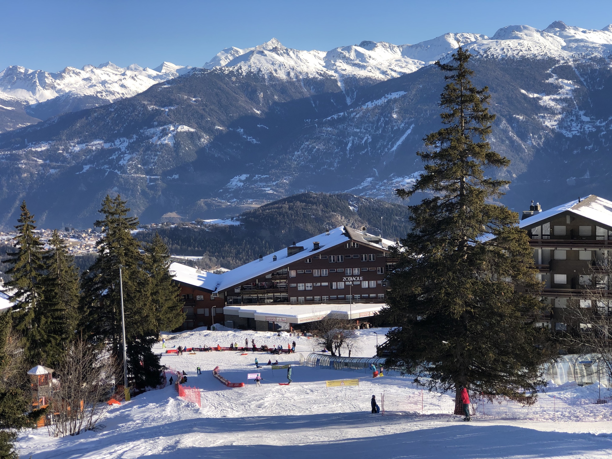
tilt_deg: -7.3
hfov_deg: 33.8
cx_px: 306
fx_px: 1008
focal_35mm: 57
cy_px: 230
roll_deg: +1.7
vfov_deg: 25.7
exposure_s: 1/552
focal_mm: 6.6
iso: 20
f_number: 2.8
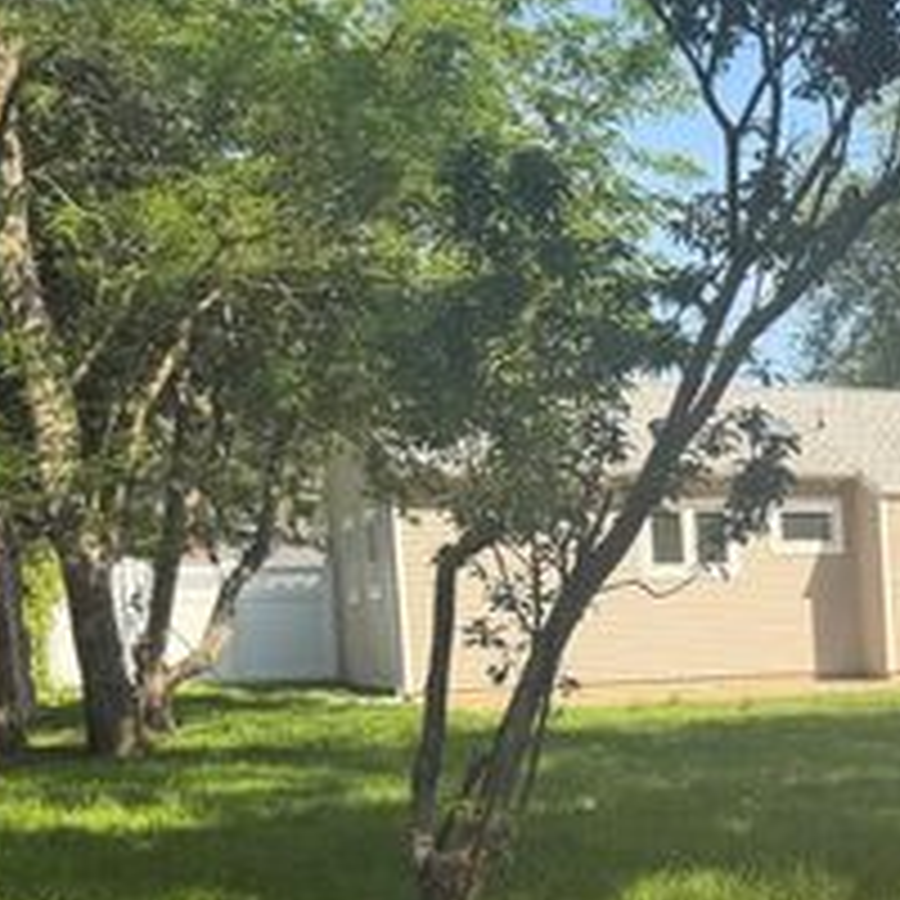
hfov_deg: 24.3
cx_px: 1125
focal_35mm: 63
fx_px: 1853
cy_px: 772
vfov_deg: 26.6
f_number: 1.78
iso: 80
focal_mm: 6.76
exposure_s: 1/1271
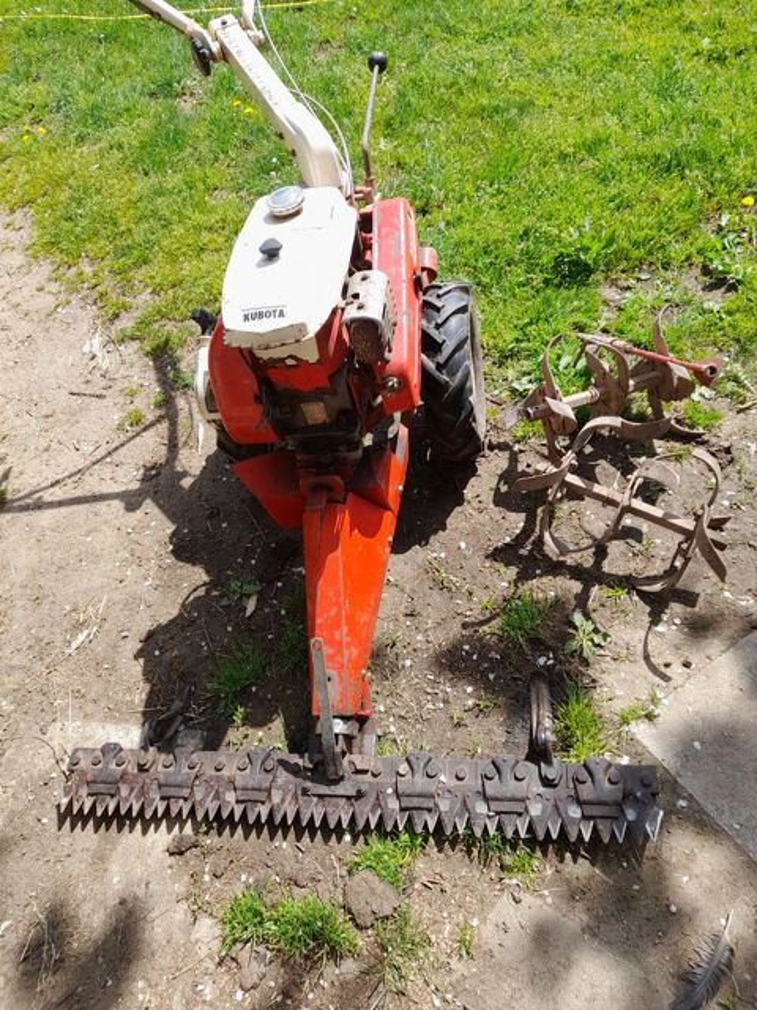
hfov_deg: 54.9
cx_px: 378
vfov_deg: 69.4
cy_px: 505
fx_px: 729
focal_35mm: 25
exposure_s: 1/283
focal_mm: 4.6
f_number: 2
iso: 20
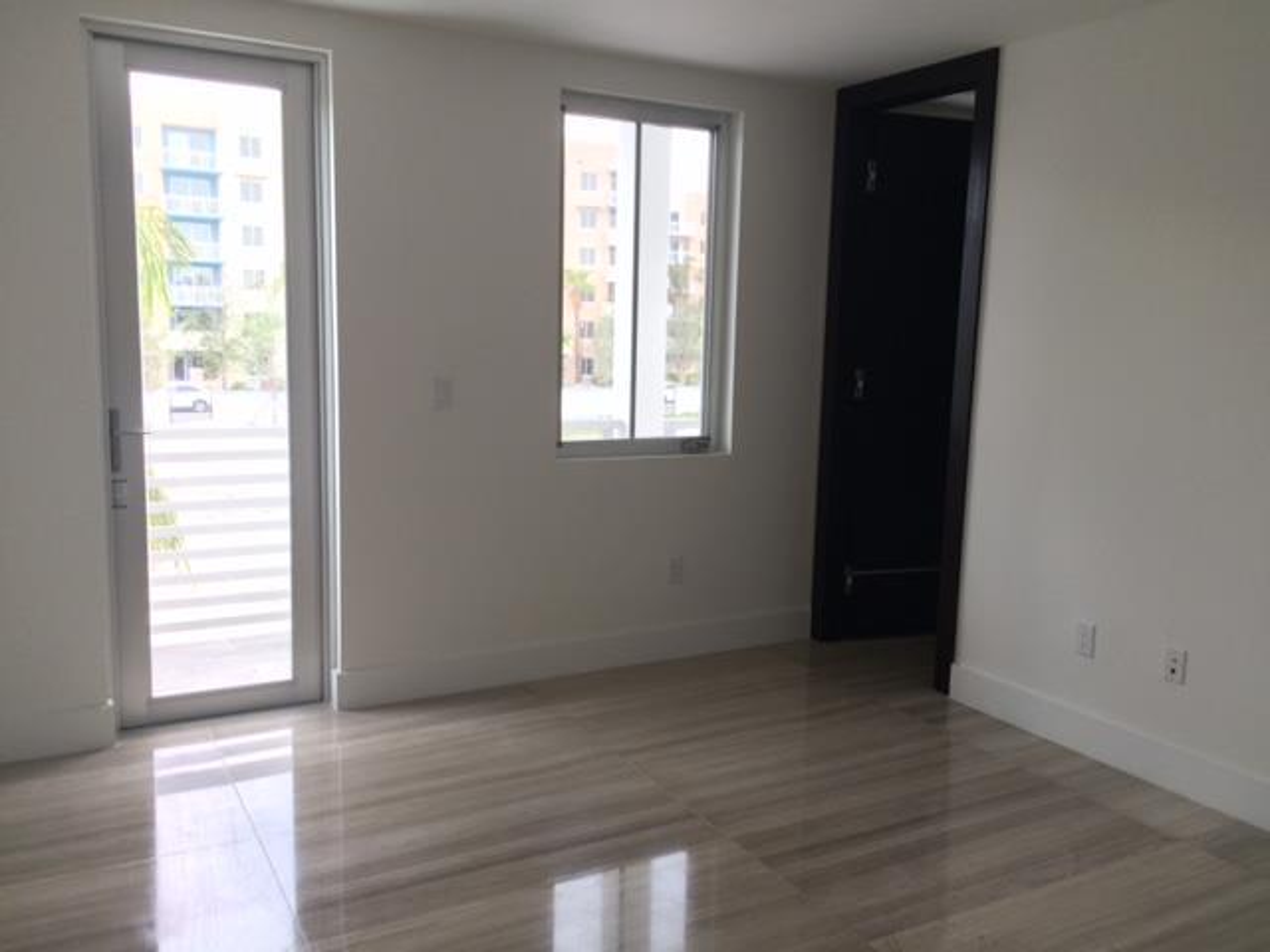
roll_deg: -2.7
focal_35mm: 29
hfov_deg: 61.7
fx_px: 1064
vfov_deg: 48.2
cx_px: 635
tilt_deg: -8.7
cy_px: 476
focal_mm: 4.15
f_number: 2.2
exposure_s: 1/30
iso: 50
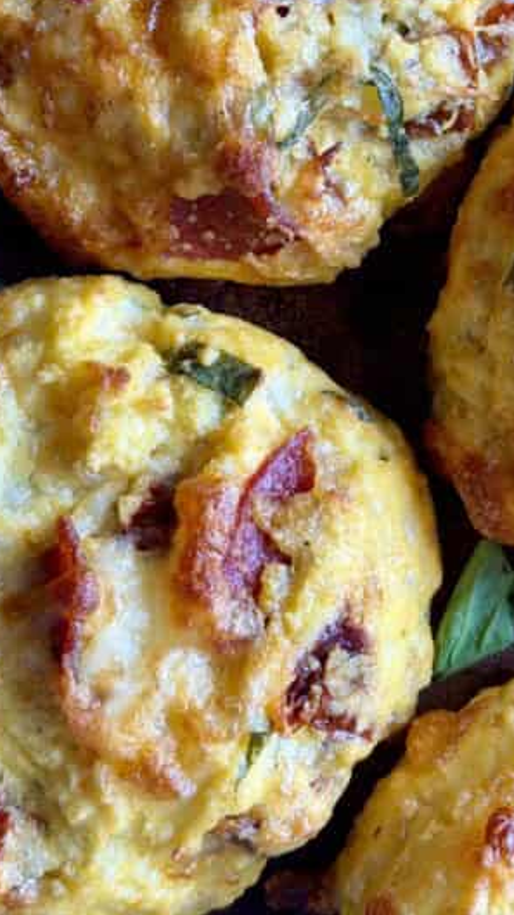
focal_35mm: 96
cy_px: 179
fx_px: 2329
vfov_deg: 21.9
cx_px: 467
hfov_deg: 12.5
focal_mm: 6.8
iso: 100
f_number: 1.8
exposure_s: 1/60
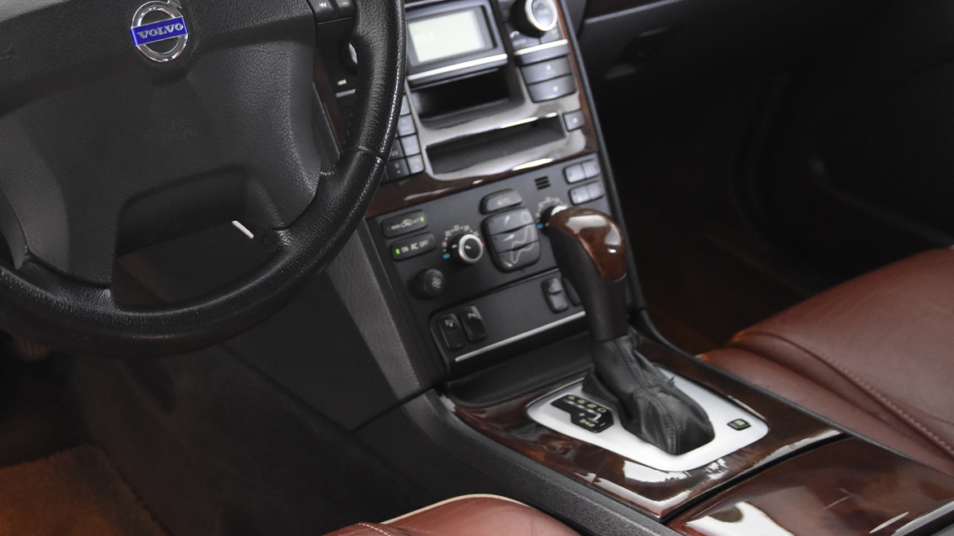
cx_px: 213
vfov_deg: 19.3
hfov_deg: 33.0
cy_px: 131
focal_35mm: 62
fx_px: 1568
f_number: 3
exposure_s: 1/40
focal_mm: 24
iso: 2800
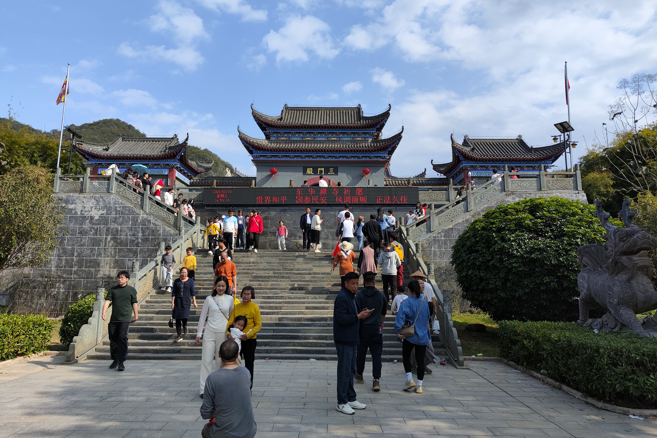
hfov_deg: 71.5
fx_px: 456
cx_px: 329
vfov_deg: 51.2
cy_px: 198
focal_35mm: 25
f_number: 1.8
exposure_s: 1/1486
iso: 50
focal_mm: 4.68
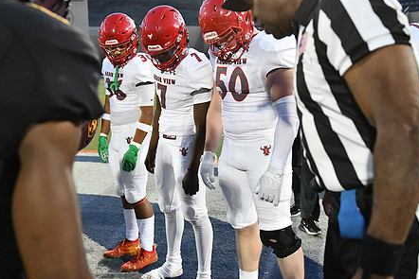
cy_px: 104
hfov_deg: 46.4
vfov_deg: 31.8
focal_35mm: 42
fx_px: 489
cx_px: 206
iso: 11400
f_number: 3.2
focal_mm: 32
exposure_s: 1/2500
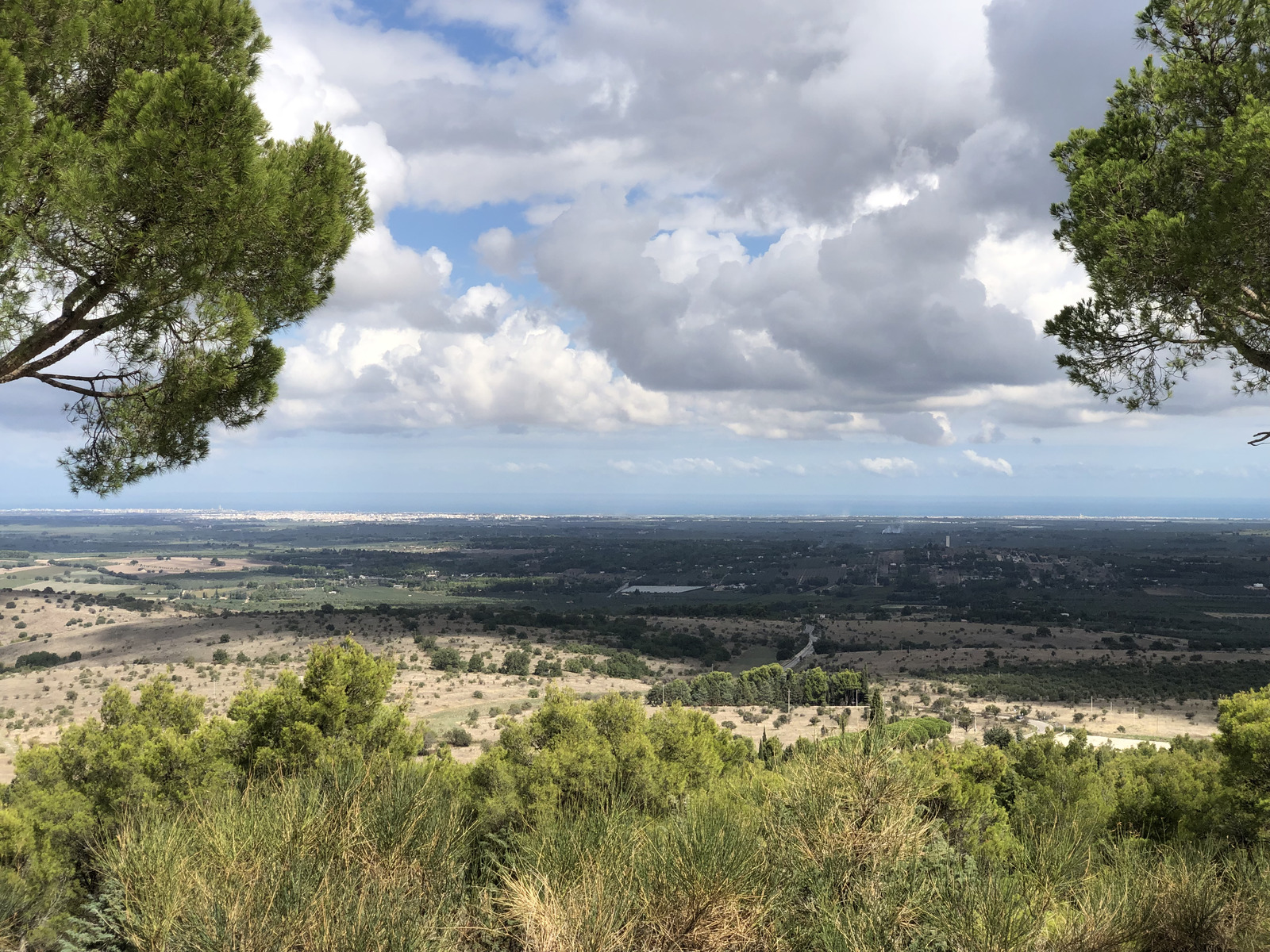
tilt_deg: -0.5
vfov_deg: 28.0
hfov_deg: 36.8
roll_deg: +0.4
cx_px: 635
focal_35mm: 52
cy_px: 476
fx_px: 1908
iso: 16
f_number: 2.4
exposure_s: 1/1567
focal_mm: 6
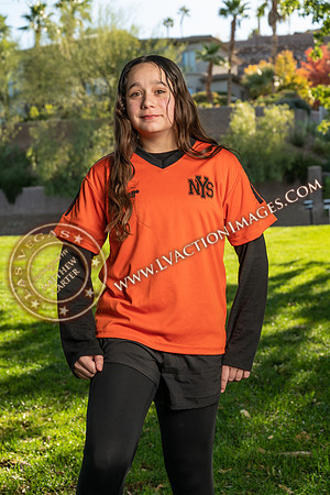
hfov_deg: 24.6
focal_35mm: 55
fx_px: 756
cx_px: 165
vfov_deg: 36.2
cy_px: 248
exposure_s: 1/160
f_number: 5.6
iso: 100
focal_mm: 55
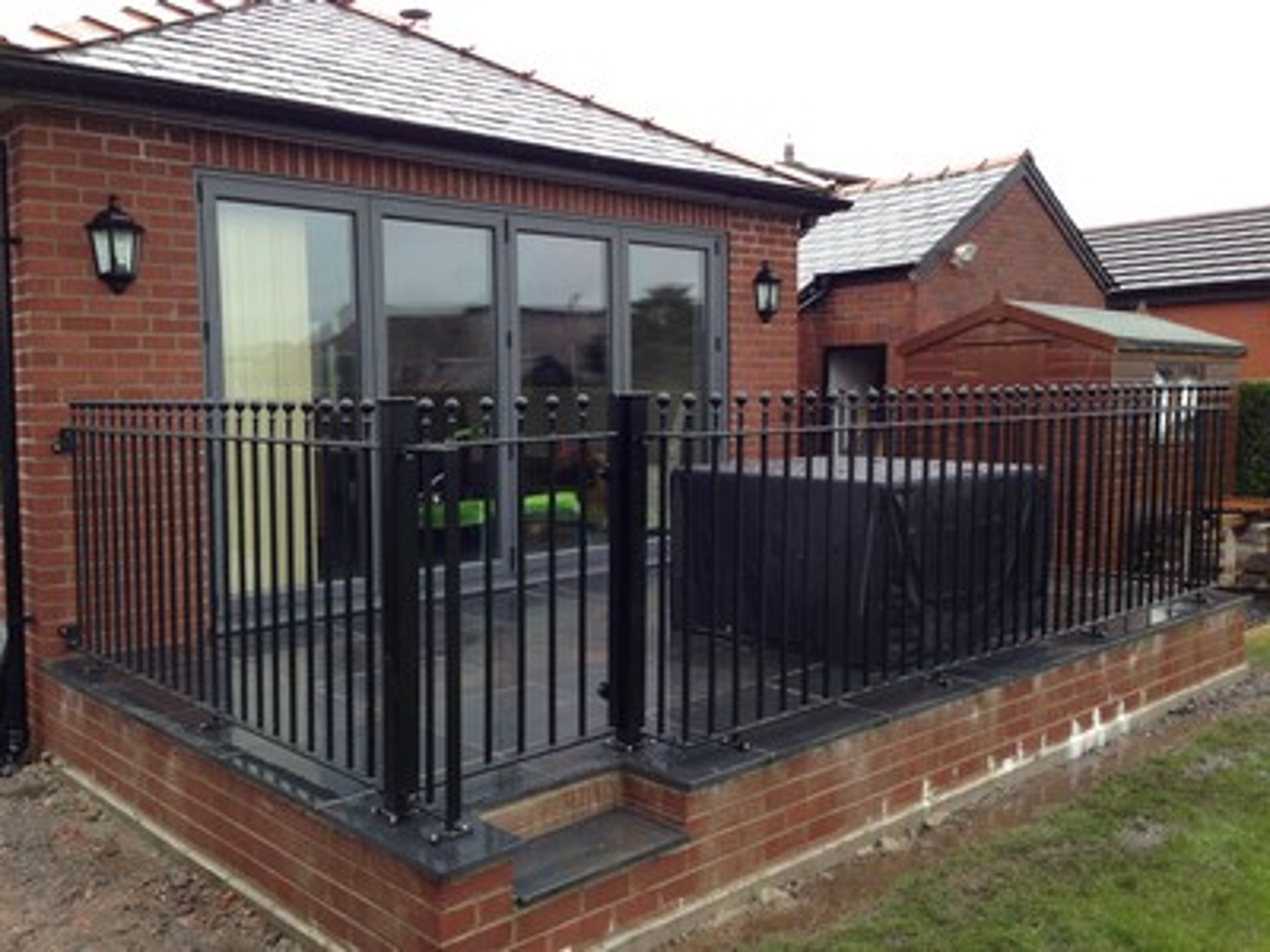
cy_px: 476
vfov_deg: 42.9
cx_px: 635
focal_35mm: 33
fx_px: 1211
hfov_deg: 55.4
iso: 50
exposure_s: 1/246
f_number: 2.4
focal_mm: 4.12
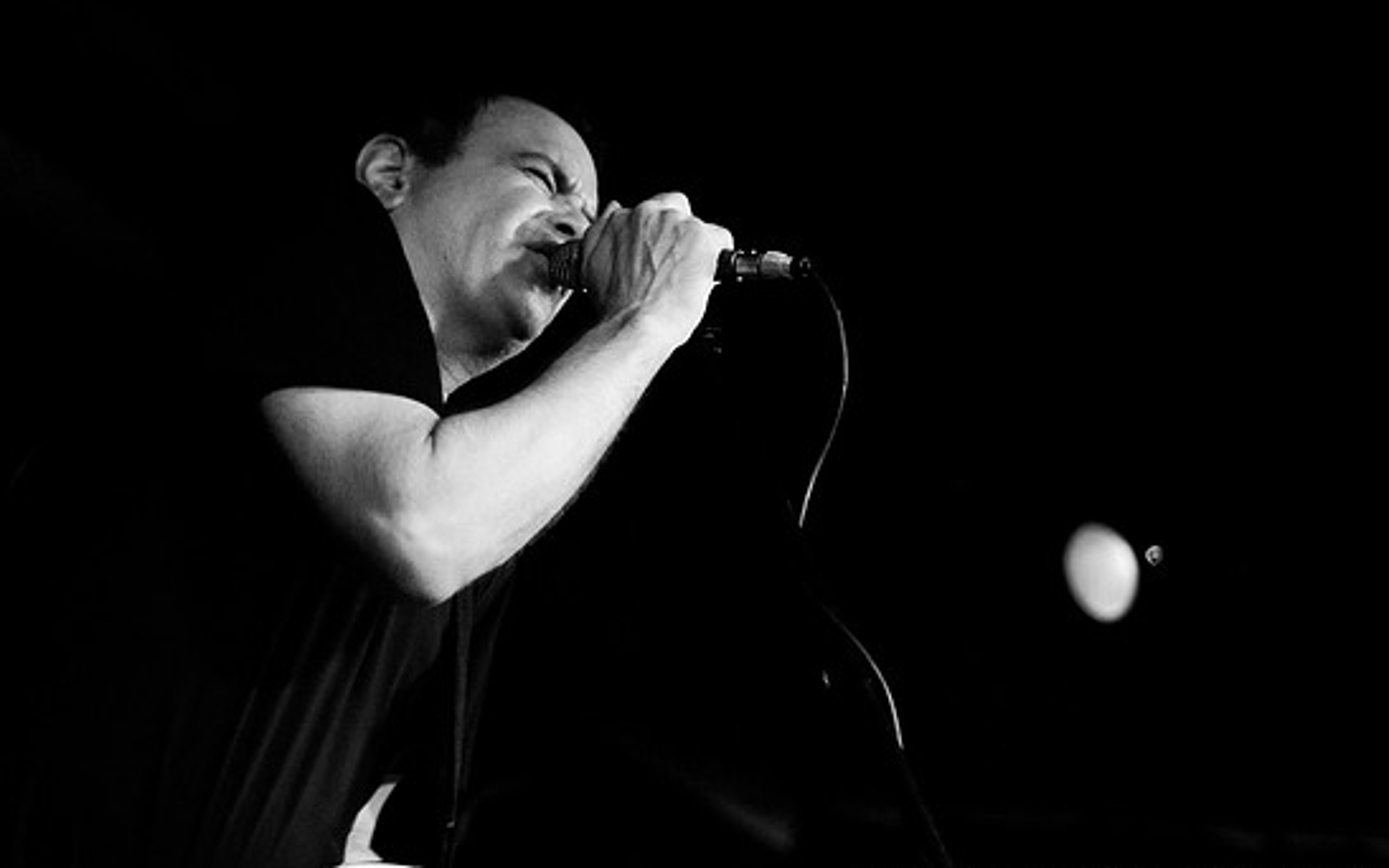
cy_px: 420
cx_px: 686
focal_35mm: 81
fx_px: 3067
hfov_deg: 25.5
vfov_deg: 16.1
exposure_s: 1/50
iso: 1000
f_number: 1.8
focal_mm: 50
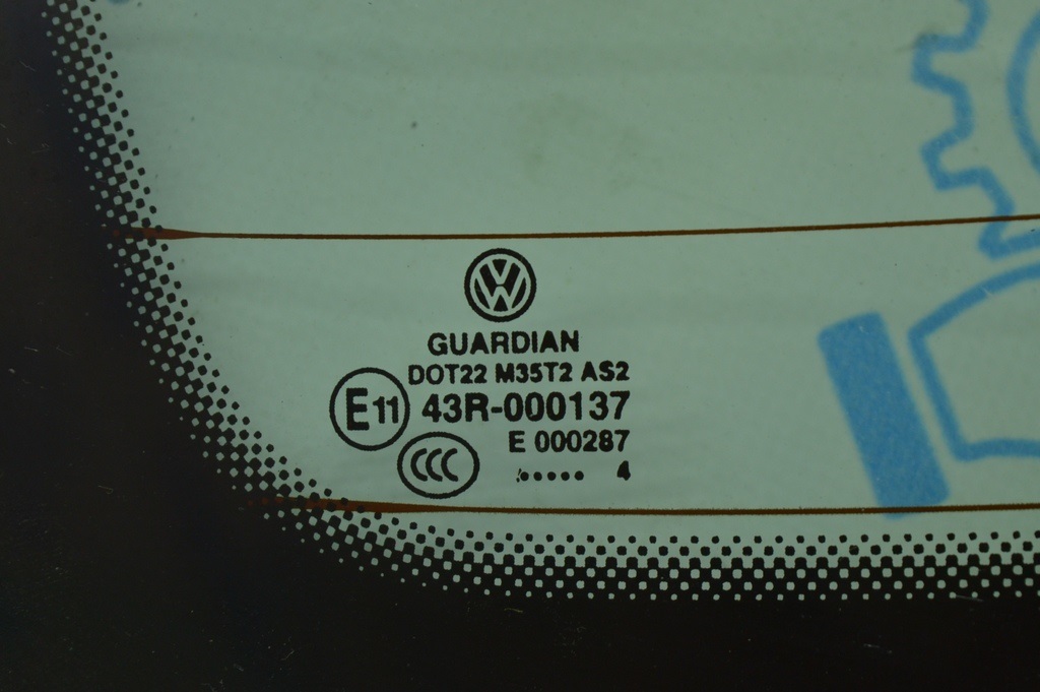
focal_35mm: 82
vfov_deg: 16.5
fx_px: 2381
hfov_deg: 24.6
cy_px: 346
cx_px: 520
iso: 400
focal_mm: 55
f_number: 5.6
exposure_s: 1/60
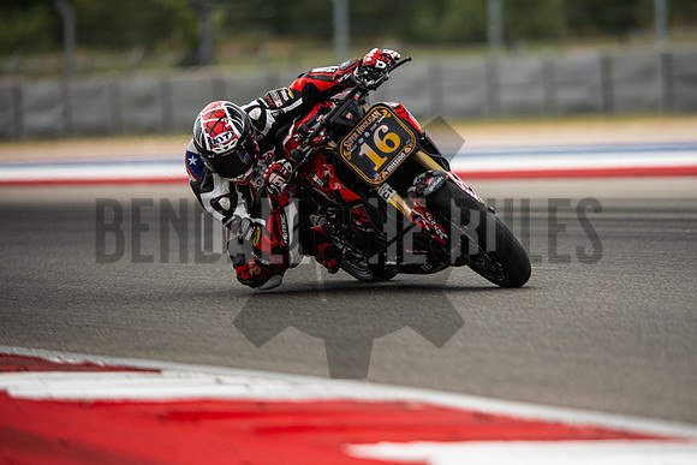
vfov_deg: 4.1
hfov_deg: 6.1
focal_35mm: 338
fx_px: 6553
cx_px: 393
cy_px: 203
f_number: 2
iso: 320
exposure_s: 1/4000
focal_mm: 200
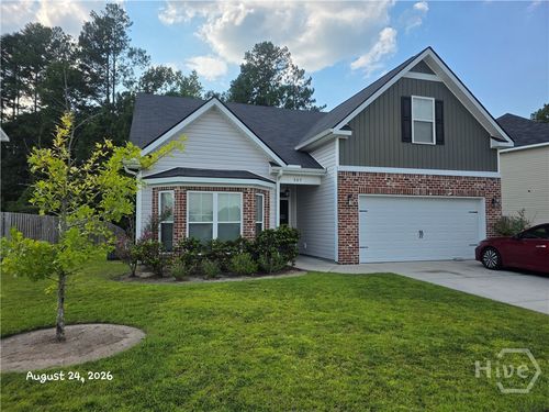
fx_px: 365
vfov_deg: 58.9
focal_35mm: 23
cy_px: 206
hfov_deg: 73.9
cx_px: 274
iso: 80
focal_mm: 6.3
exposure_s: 1/4889
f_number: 1.7
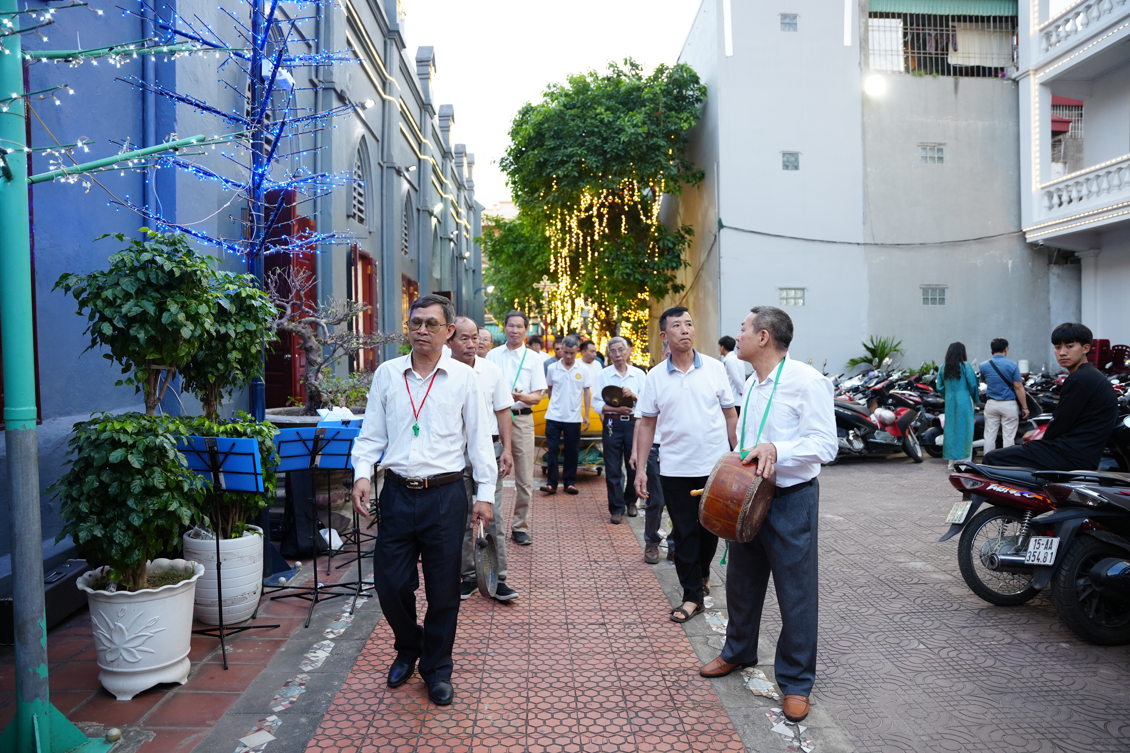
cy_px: 376
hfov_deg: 73.7
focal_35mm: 24
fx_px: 753
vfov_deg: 53.1
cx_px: 565
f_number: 2.8
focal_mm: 24
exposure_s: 1/160
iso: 800
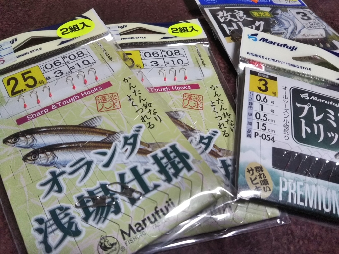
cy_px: 127
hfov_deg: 60.0
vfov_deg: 46.8
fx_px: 294
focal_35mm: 30
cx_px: 170
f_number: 2.2
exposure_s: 1/30
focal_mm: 4
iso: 125
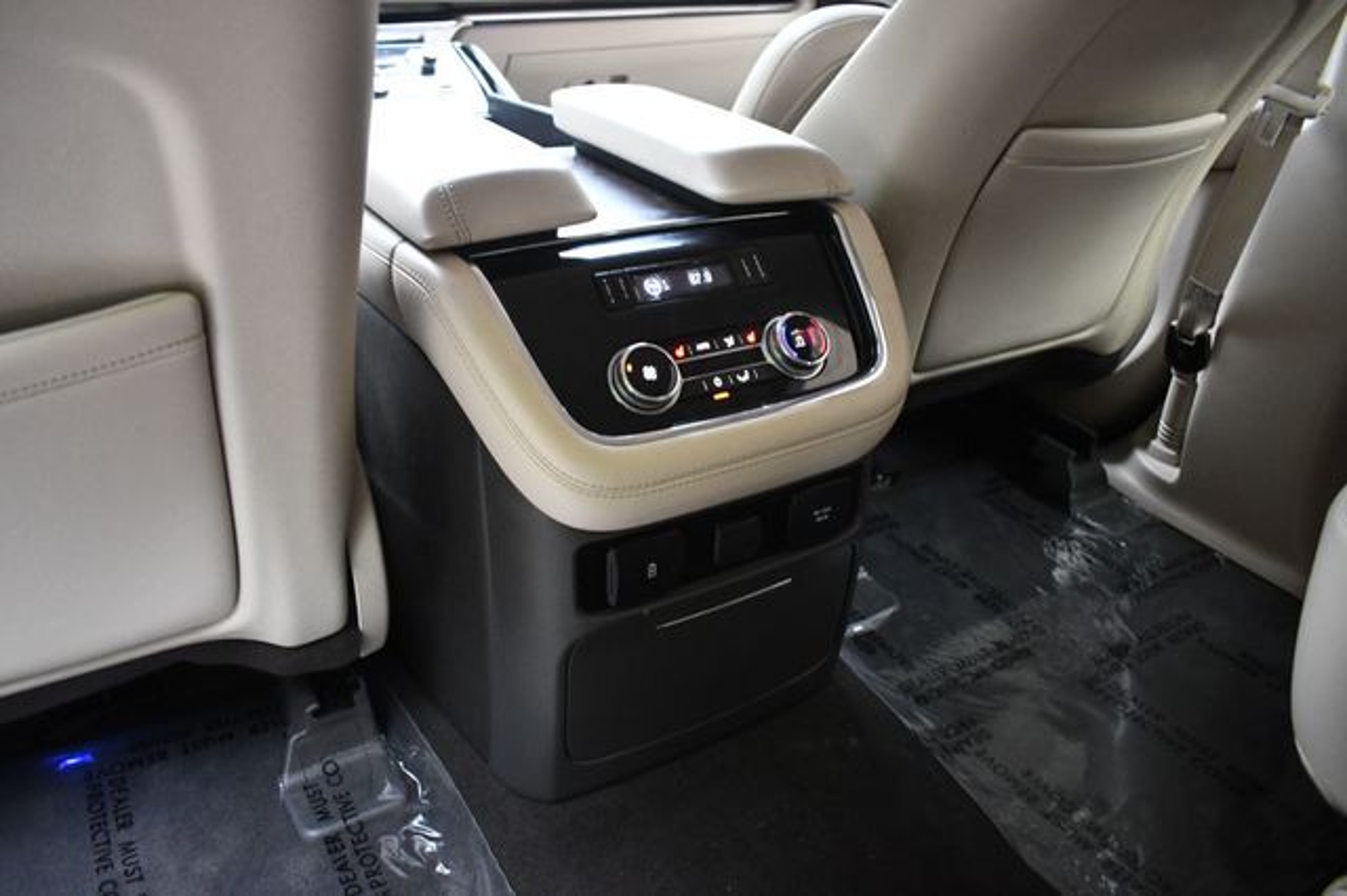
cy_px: 448
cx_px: 674
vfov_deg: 47.9
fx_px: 1010
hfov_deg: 67.4
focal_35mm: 27
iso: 2500
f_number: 3.5
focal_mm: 18
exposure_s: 1/125
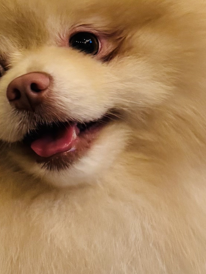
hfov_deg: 15.9
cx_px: 30
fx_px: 730
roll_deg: +5.9
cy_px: 25
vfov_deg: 20.8
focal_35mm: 92
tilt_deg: -0.4
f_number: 1.78
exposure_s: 1/60
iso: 640
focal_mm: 6.76
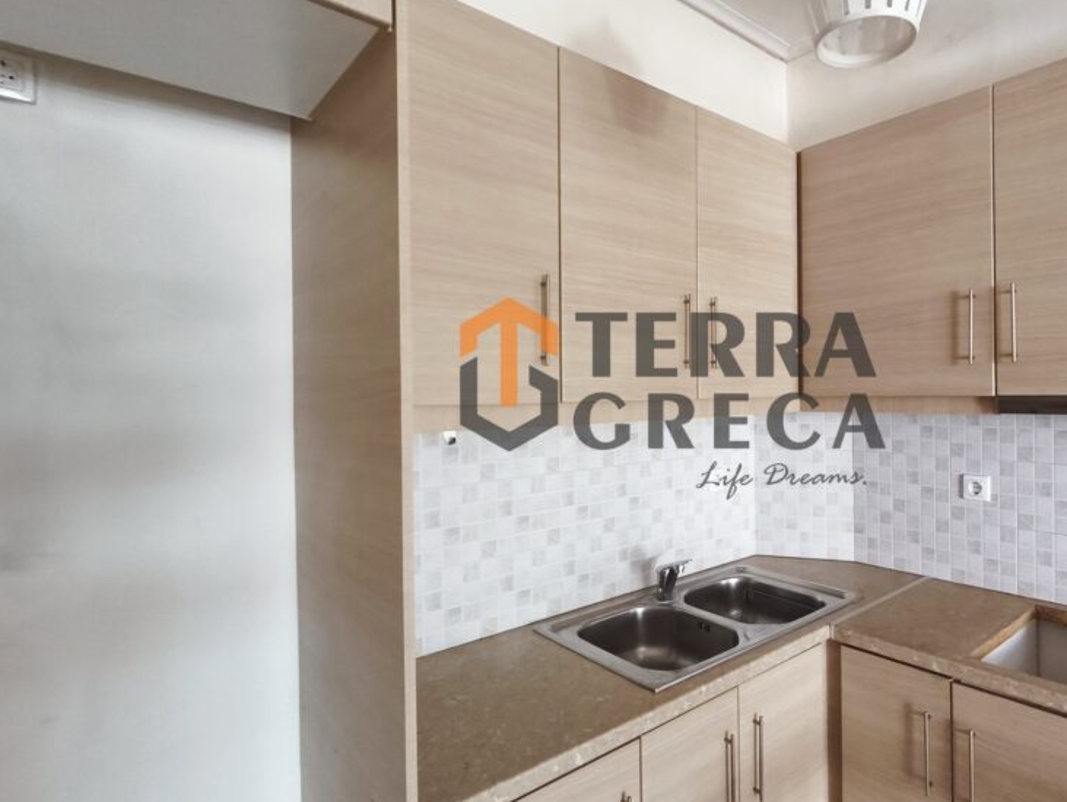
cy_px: 399
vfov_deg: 63.5
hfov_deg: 77.4
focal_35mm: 21
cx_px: 673
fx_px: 648
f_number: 2.2
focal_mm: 1.91
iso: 500
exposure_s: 1/33.3
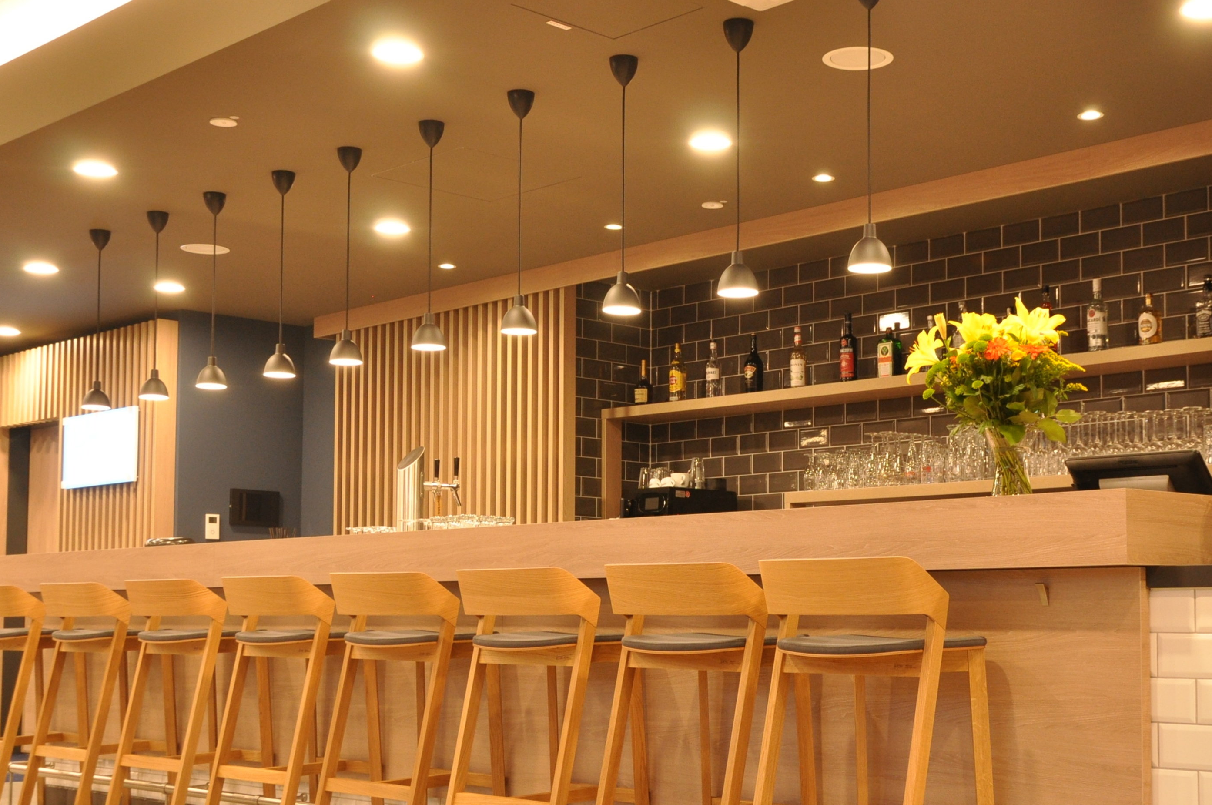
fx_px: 1738
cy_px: 510
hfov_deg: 38.3
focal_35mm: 52
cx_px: 736
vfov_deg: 26.0
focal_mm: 25
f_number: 5.6
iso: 800
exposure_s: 1/20
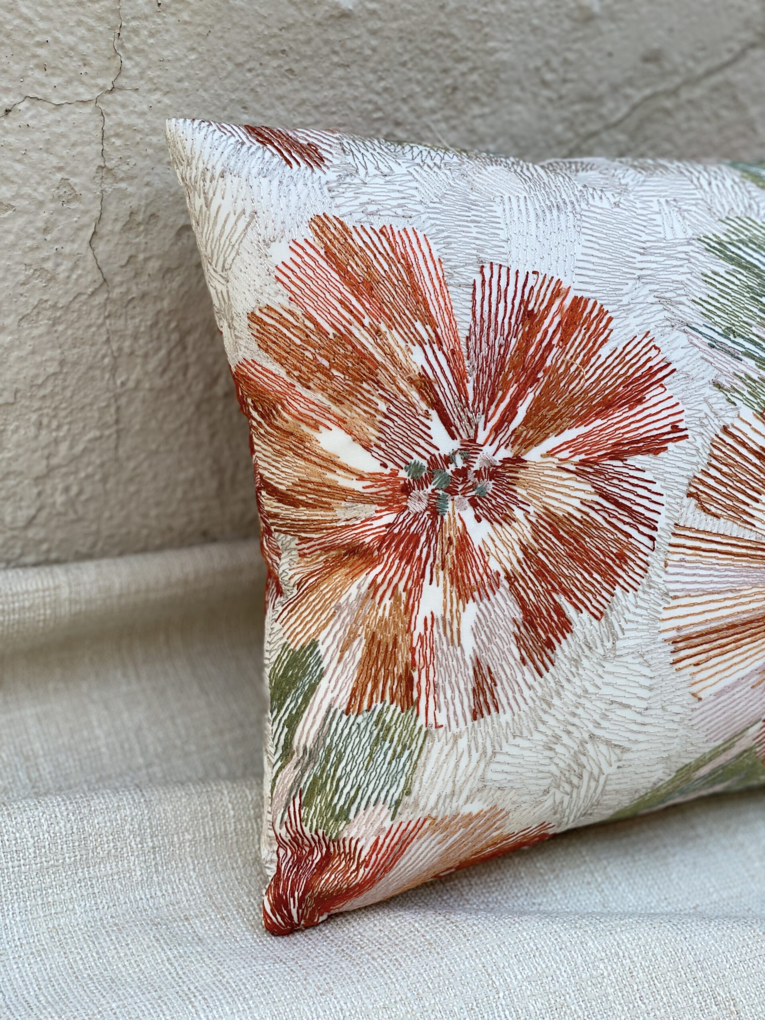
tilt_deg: -30.7
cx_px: 382
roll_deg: -7.1
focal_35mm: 52
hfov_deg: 28.0
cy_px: 510
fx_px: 1532
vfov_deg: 36.8
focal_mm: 6
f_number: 2
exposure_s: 1/122
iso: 64
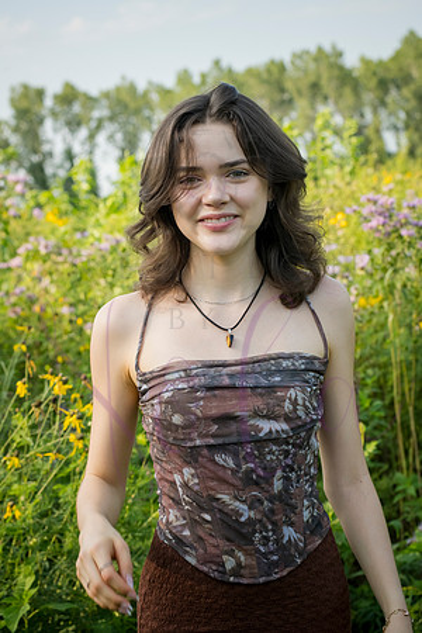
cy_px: 316
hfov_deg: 17.1
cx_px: 211
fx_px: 1407
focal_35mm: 80
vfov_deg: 25.4
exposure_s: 1/320
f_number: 9
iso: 400
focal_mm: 80
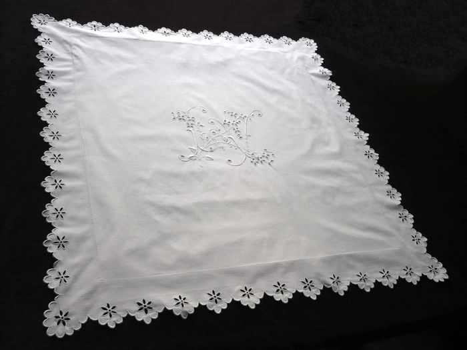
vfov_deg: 40.7
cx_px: 234
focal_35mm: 35
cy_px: 175
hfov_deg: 52.6
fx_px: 472
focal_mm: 5.8
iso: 400
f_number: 2.8
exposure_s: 1/400
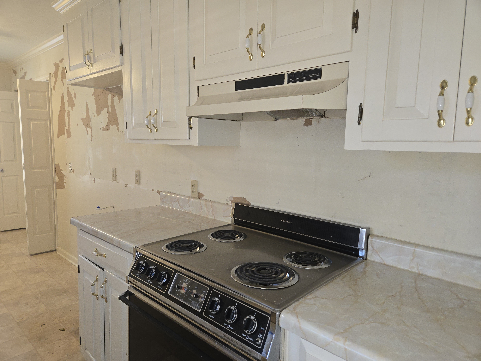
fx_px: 320
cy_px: 180
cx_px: 240
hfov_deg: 73.9
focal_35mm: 23
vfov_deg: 58.9
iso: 125
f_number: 1.8
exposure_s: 1/60
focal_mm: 5.4
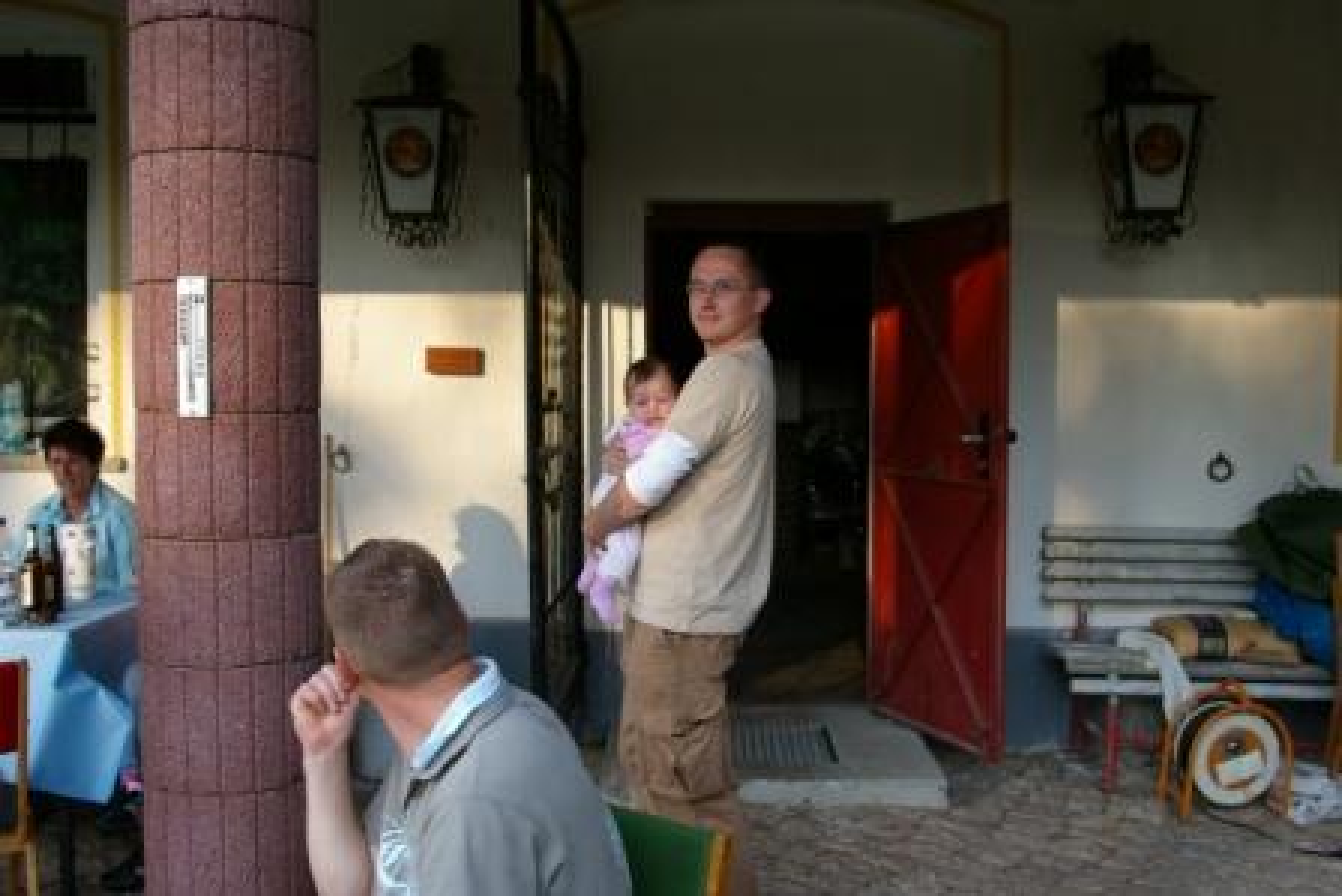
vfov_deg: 34.2
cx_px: 671
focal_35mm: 39
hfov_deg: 49.5
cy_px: 448
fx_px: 1454
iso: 200
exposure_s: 1/90
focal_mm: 26
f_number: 5.6
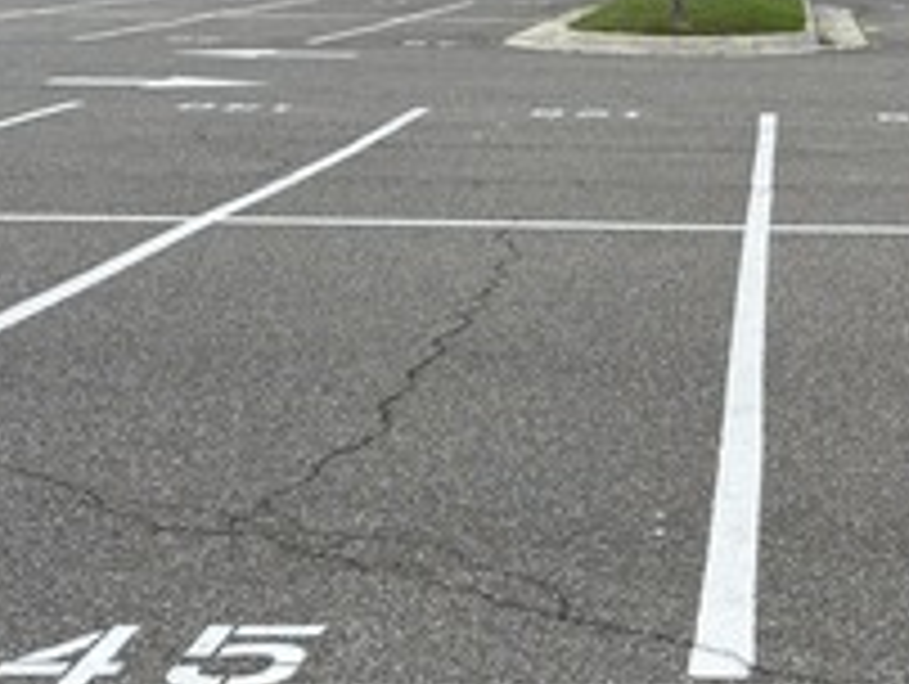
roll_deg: -0.6
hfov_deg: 26.2
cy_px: 346
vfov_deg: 20.5
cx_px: 796
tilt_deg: -14.3
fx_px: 1893
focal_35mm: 72
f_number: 1.6
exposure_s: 1/1876
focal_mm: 5.96
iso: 50
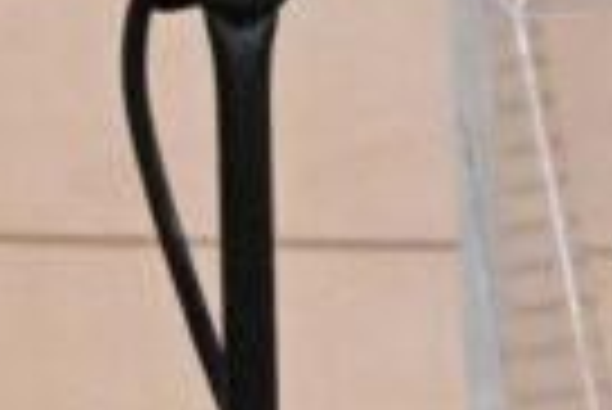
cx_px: 1724
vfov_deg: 1.0
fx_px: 23025
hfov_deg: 1.5
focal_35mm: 1353
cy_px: -464
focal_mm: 120
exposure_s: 1/200
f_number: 5.6
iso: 8000
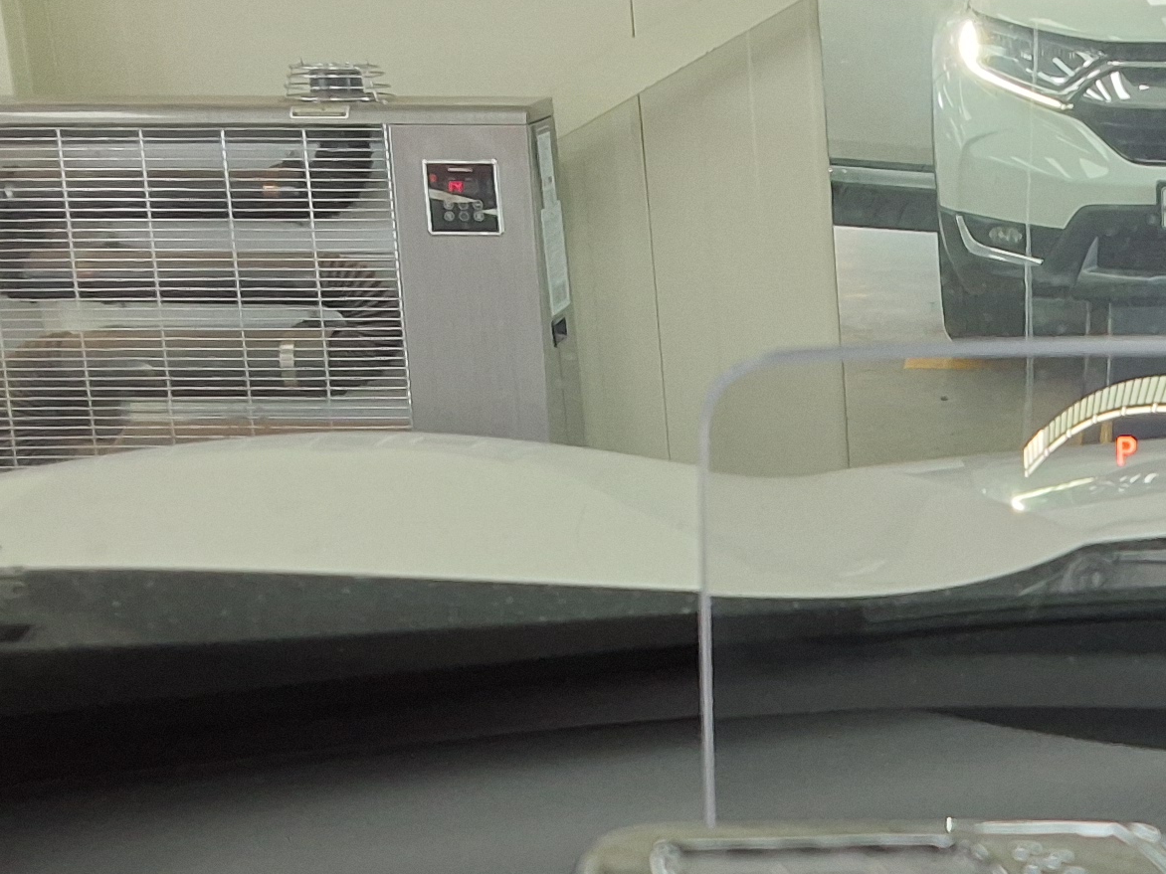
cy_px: 858
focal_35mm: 78
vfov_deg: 18.4
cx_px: 1303
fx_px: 2627
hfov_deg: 23.4
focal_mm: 2.91
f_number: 1.9
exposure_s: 1/40
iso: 125
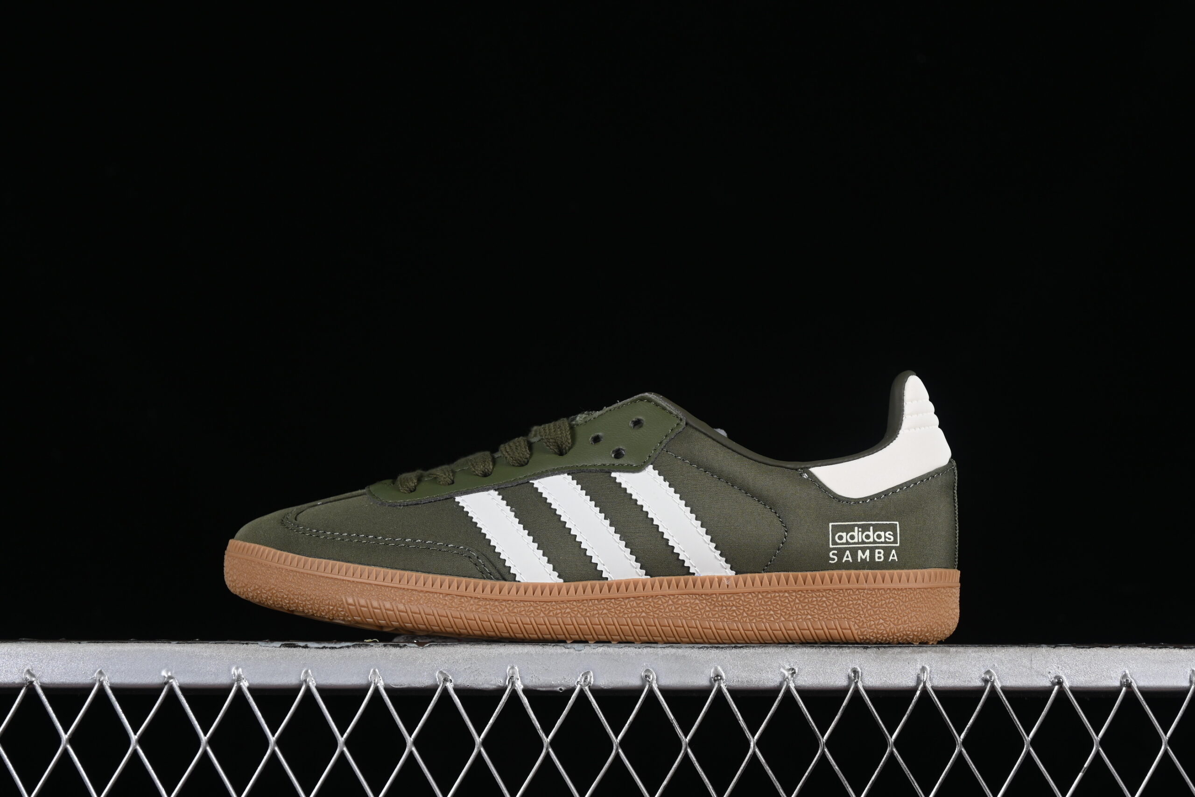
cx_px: 598
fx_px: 2490
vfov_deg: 18.2
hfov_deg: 27.0
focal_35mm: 75
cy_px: 398
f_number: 6.3
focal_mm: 50
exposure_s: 1/60
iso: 160
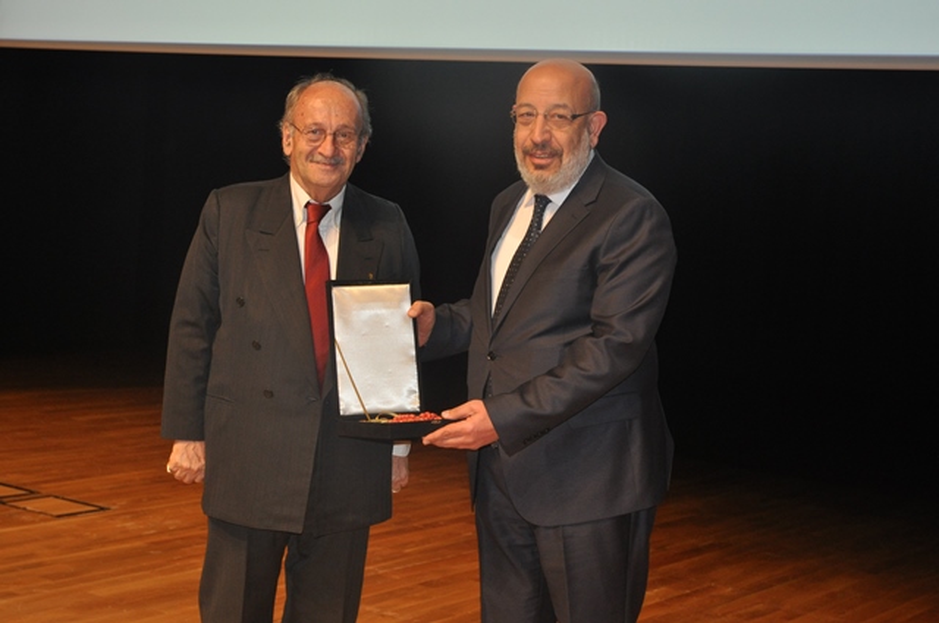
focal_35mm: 66
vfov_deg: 20.6
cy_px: 312
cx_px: 470
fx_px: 1719
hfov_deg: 30.5
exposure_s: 1/60
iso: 800
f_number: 4.2
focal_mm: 44
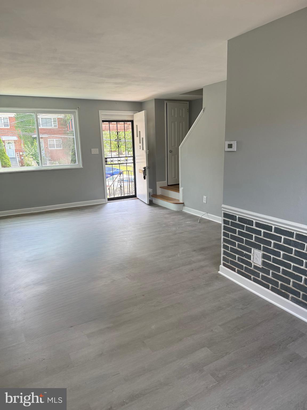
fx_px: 284
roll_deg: +1.1
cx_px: 154
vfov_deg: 71.6
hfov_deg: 56.8
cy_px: 205
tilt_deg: -10.2
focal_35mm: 24
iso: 125
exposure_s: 1/243
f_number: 1.78
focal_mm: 6.76
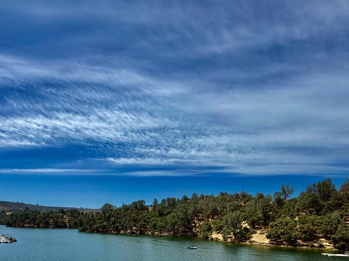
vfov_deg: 46.4
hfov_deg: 64.9
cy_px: 234
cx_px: 144
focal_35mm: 27
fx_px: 272
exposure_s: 1/1339
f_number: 2.2
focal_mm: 2.22
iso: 20
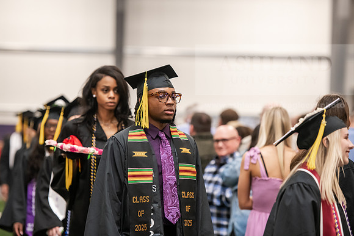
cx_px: 177
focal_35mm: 155
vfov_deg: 8.9
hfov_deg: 13.2
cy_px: 118
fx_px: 1524
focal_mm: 155
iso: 2500
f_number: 3.2
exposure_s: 1/200
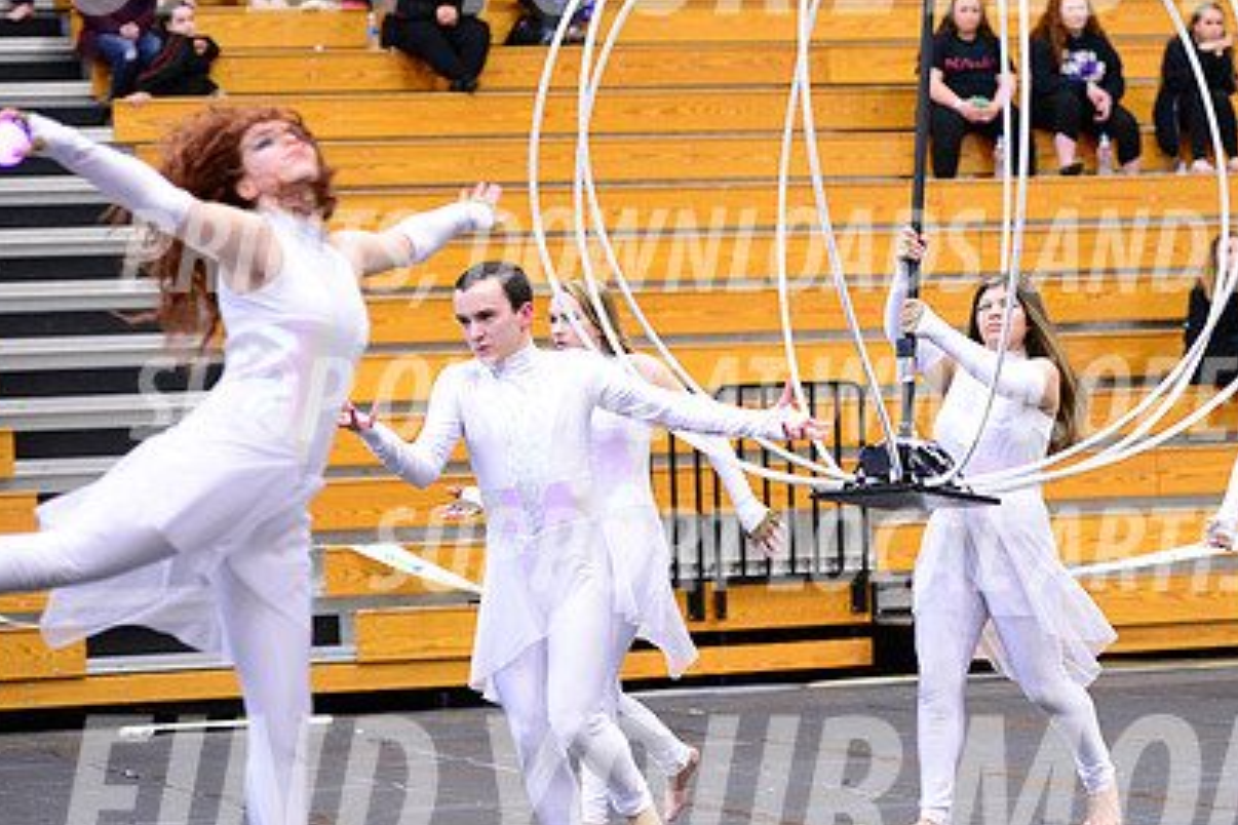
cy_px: 388
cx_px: 878
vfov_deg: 9.3
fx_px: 5055
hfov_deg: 13.9
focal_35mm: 147
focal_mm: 102
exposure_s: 1/250
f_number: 2.8
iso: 6400
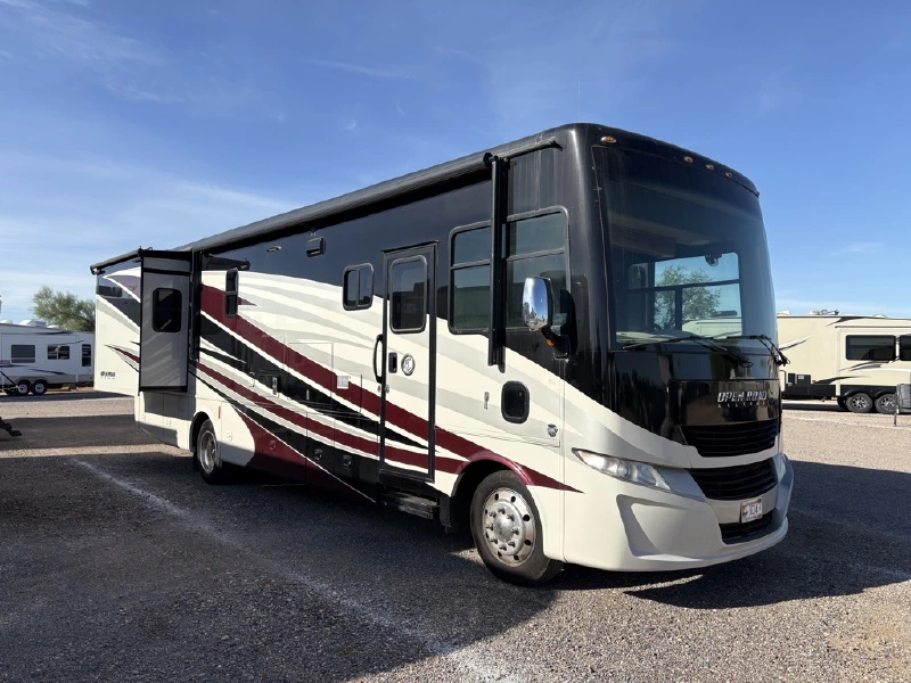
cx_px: 456
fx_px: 684
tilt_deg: +1.2
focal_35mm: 26
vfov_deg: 53.1
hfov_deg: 67.3
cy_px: 342
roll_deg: +0.0
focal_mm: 5.96
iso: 50
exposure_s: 1/3623
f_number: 1.6
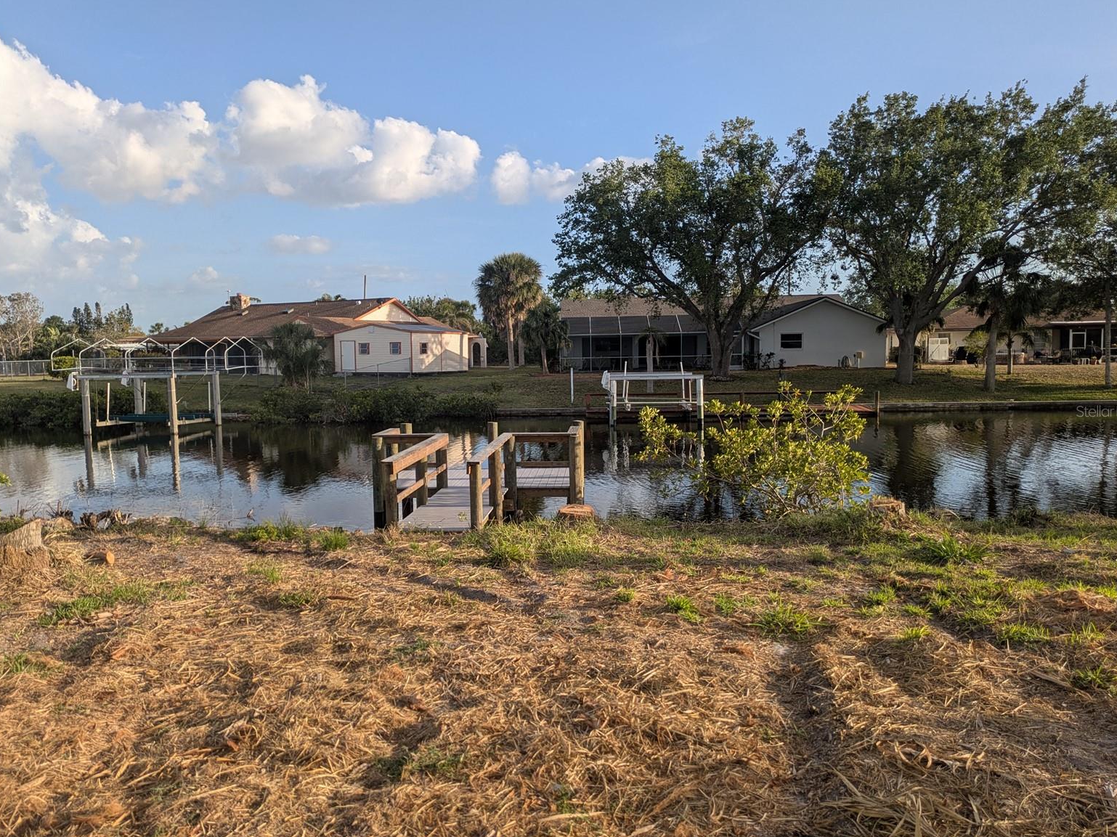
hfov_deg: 67.3
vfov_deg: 53.0
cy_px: 411
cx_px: 564
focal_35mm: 26
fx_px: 839
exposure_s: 1/1513
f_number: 1.89
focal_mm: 5.43
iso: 45
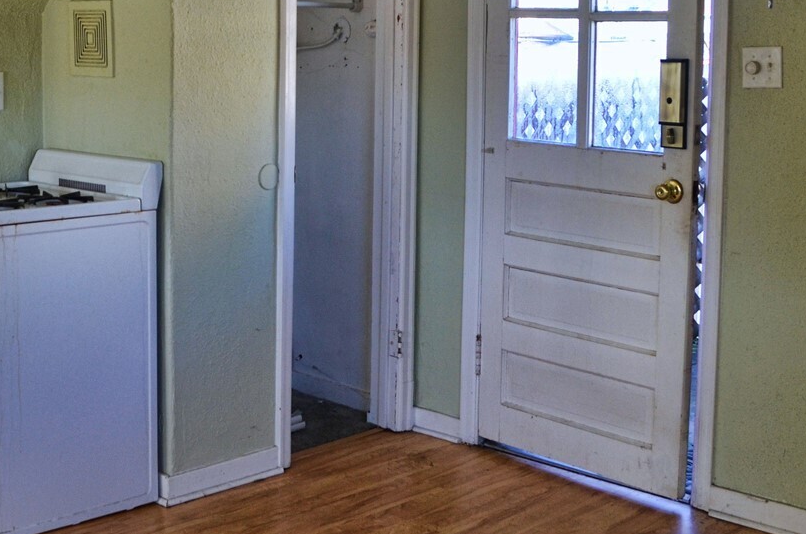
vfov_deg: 23.4
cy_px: 120
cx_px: 237
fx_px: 1274
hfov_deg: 34.6
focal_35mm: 57
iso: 400
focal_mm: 18
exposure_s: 1/80
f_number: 4.5
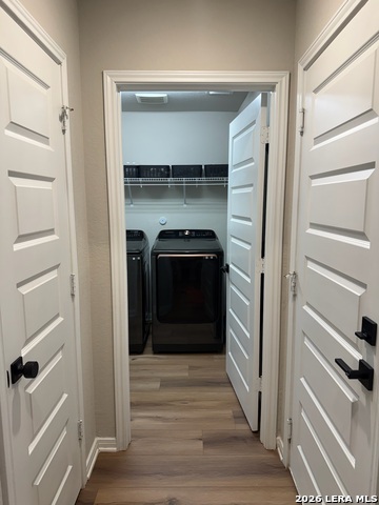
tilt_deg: -8.4
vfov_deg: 71.6
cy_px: 252
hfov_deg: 56.8
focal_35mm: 24
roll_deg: +0.1
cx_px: 190
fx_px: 350
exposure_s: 1/120
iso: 160
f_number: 1.78
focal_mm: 6.76
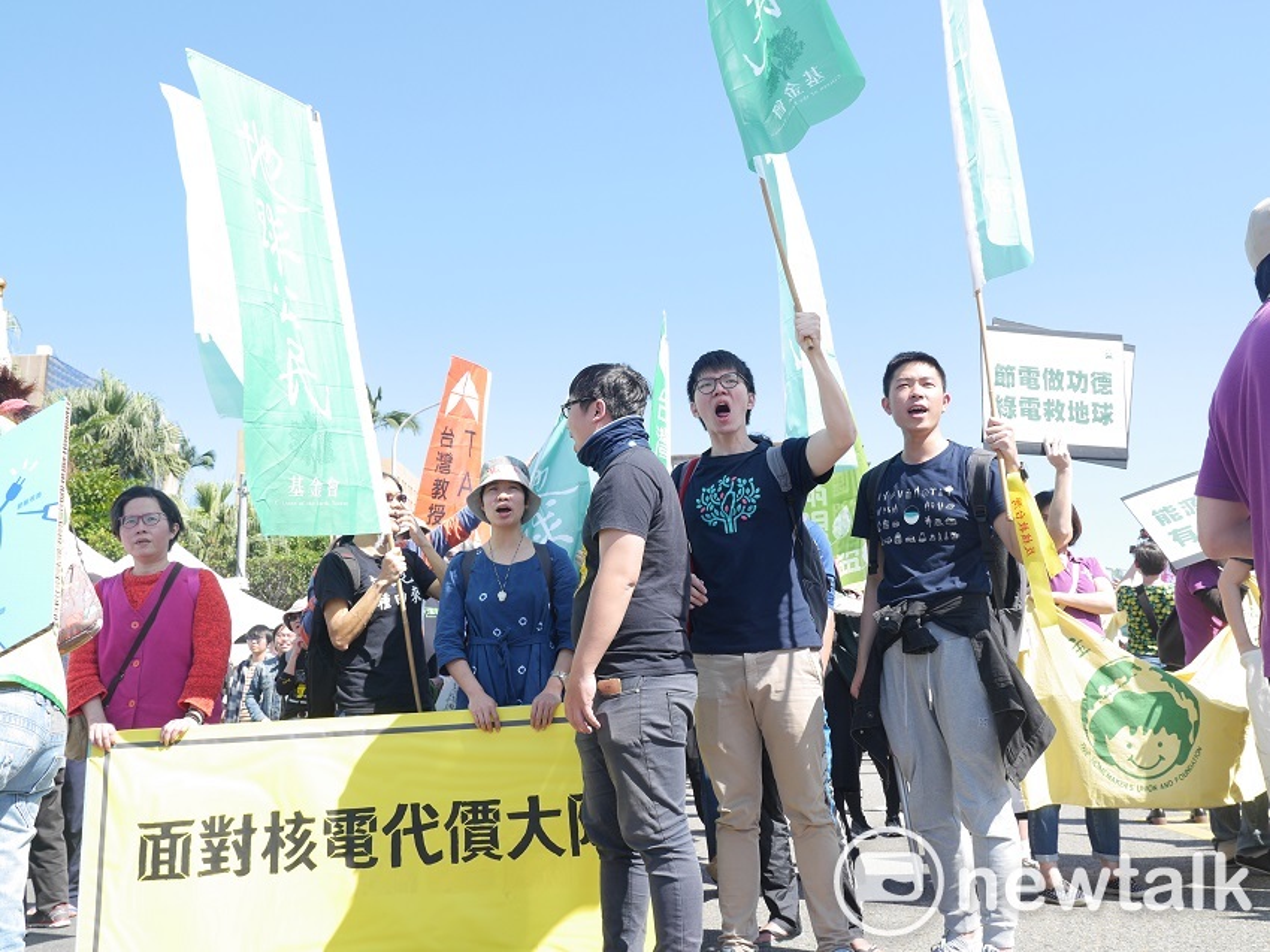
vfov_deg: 44.1
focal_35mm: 32
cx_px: 635
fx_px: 1174
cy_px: 476
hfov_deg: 56.8
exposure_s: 1/320
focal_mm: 16
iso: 200
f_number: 5
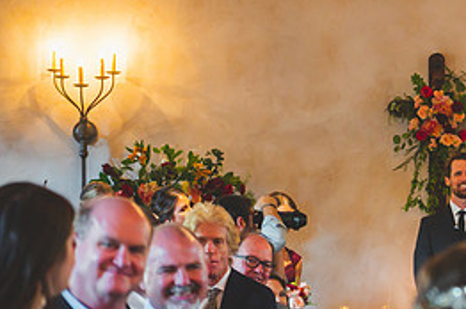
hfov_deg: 11.5
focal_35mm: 175
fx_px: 2262
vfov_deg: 7.8
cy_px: 286
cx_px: 578
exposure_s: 1/125
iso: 2500
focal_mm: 70
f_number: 2.8
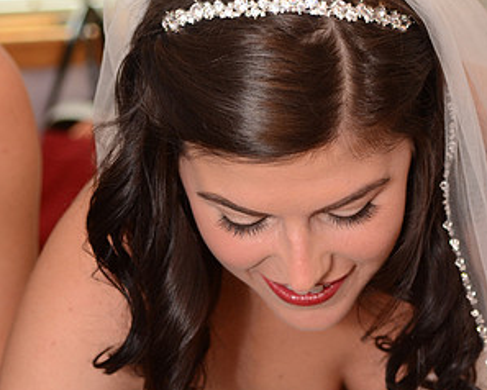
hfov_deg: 12.8
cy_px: 234
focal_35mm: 151
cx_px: 274
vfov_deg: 10.2
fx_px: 2177
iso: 640
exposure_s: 1/200
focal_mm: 55
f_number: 4.5
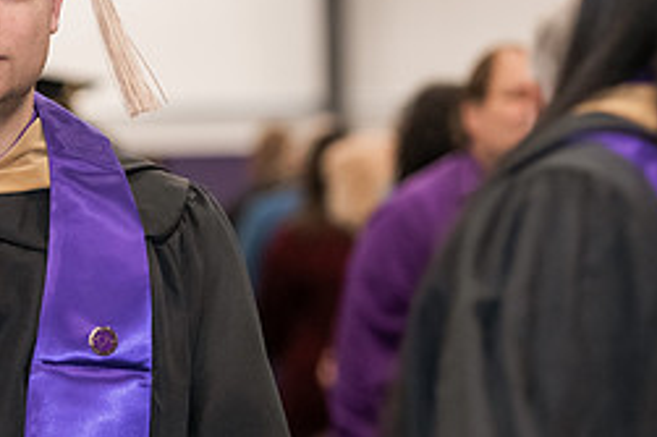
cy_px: 132
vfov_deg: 5.4
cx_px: -21
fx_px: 4632
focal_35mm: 254
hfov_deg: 8.1
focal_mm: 110
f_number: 3.2
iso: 2000
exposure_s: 1/200
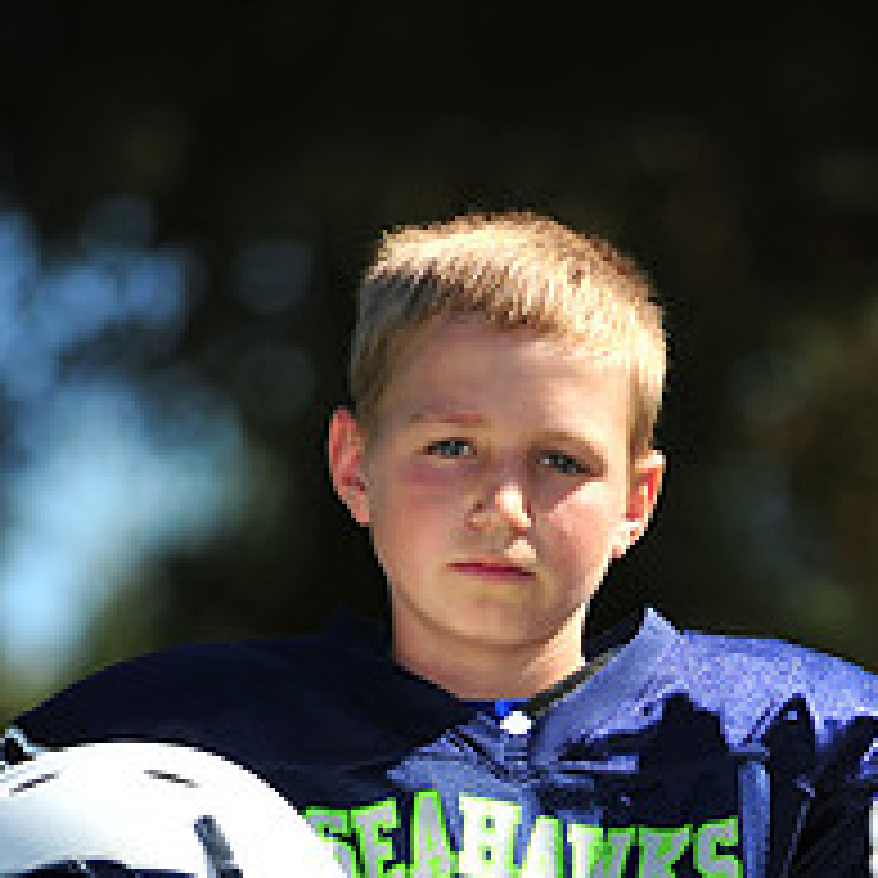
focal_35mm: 506
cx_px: 522
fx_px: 14520
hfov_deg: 3.5
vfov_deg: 3.5
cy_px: 1130
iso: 400
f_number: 4.5
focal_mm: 200
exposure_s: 1/3200
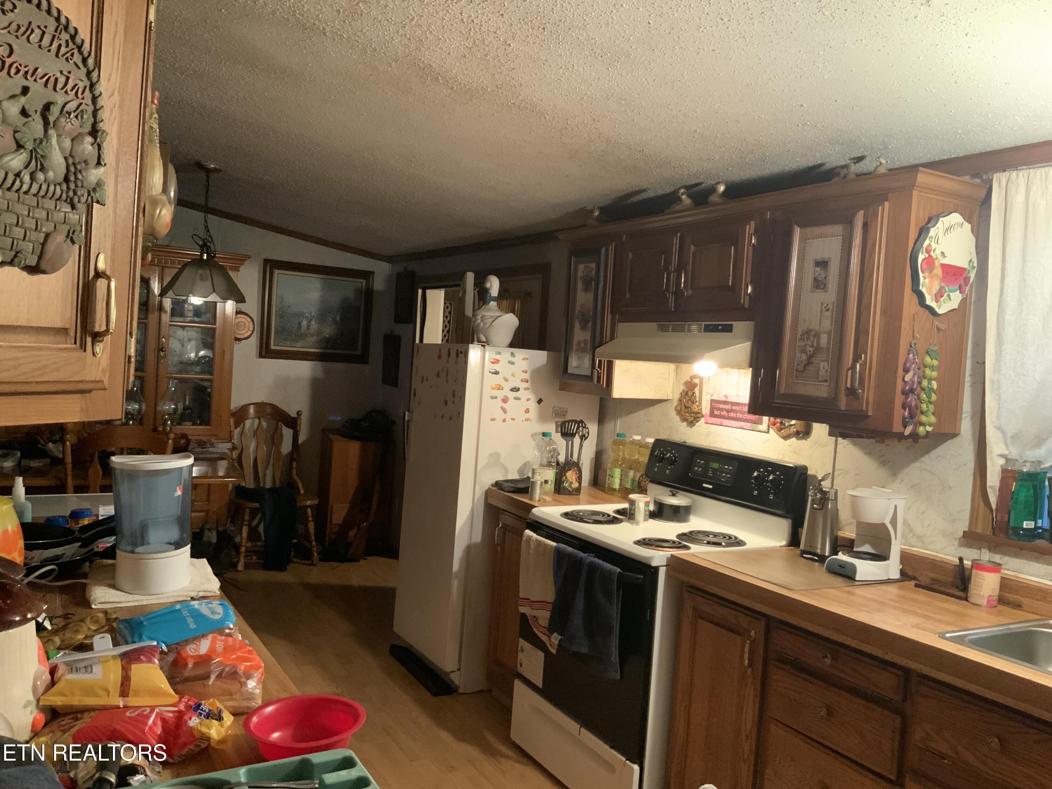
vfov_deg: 48.2
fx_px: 881
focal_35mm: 29
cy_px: 394
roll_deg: -3.5
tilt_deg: -4.0
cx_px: 526
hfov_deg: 61.7
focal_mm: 3
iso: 250
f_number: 1.8
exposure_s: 1/30
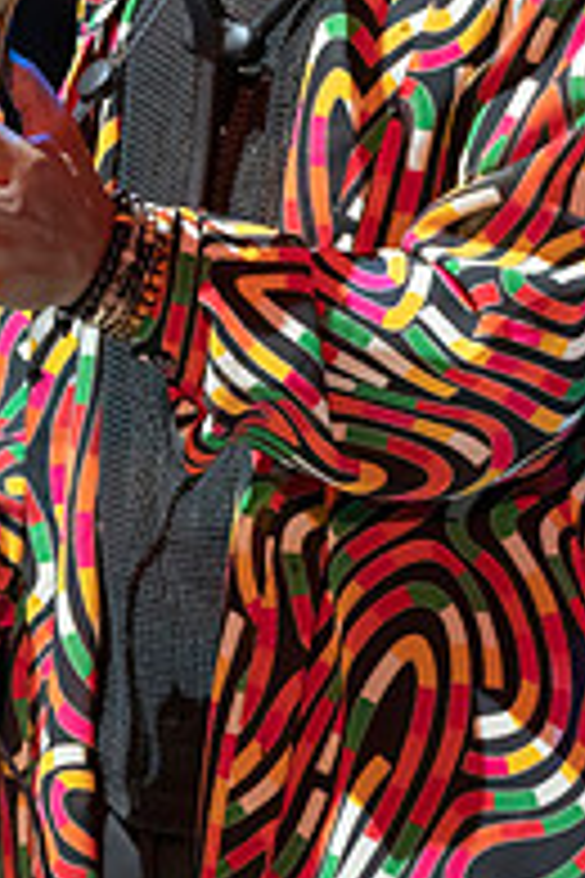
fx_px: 33196
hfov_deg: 1.0
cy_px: 303
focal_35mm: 1362
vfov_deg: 1.5
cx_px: 521
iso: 5000
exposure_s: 1/320
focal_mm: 400
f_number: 5.6
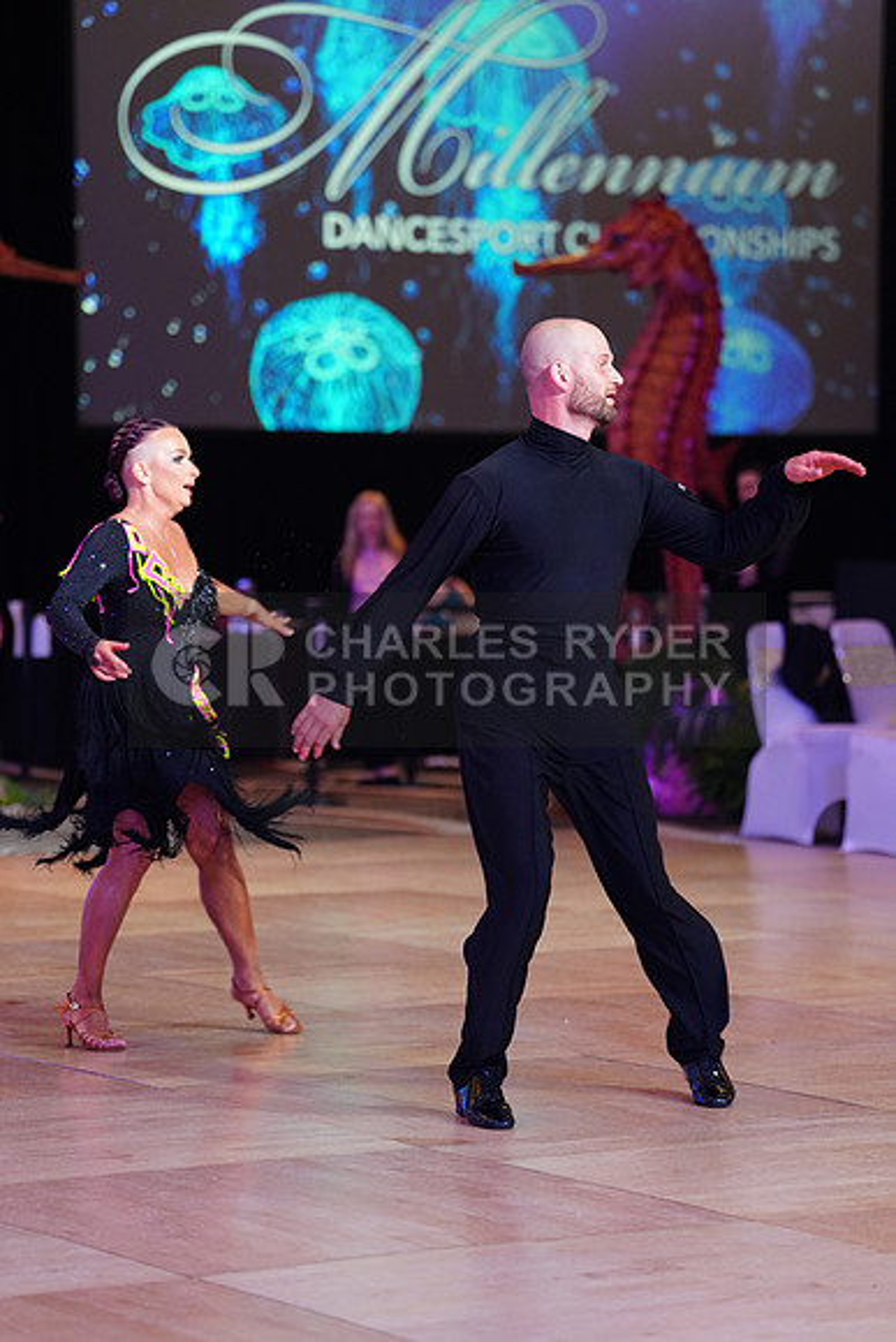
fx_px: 4328
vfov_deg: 17.6
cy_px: 671
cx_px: 448
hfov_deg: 11.8
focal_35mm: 116
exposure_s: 1/320
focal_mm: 116
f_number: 2.8
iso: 2000
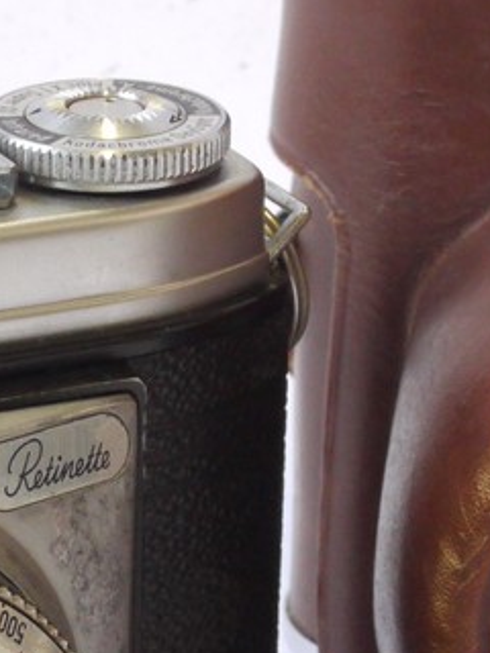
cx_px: 41
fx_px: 4247
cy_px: 522
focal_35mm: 225
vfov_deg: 8.8
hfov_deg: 6.6
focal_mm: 30
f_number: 10
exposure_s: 1/40
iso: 800
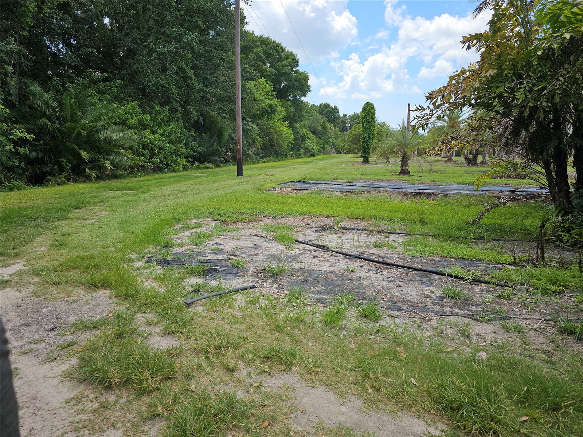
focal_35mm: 23
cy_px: 218
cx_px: 292
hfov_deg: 73.9
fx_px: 387
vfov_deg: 58.9
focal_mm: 6.3
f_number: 1.7
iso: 10
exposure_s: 1/412
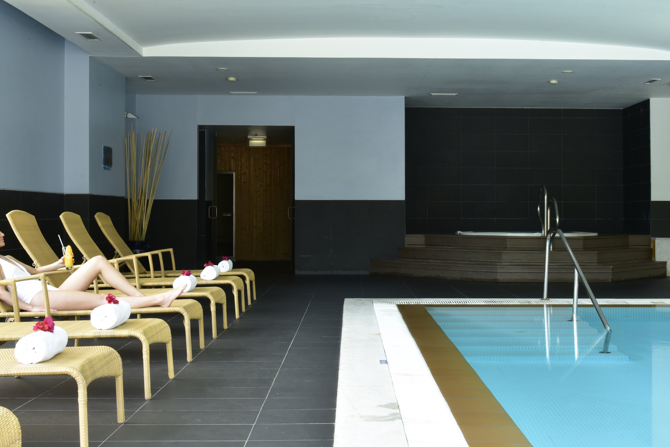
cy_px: 192
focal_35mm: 49
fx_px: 912
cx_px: 359
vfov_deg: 27.5
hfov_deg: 40.3
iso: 500
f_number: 20
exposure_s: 1/10
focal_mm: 36
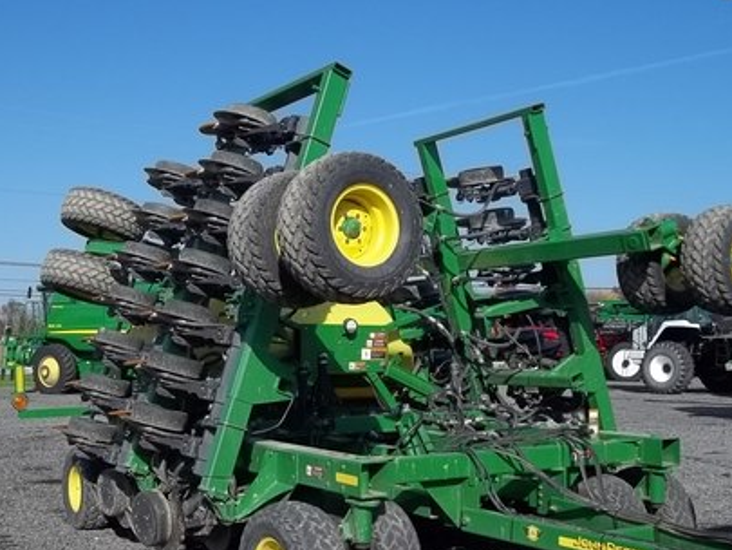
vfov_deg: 33.4
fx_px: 910
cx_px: 336
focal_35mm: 43
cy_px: 351
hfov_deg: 43.8
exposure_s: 1/160
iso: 64
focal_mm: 5.7
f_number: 8.8
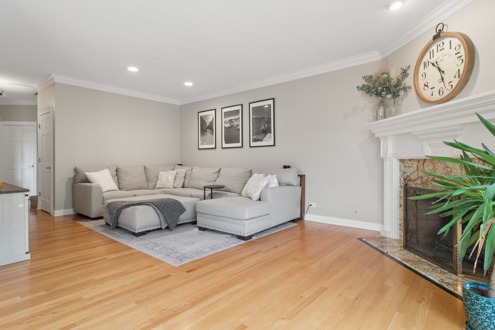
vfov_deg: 67.4
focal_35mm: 18
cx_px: 248
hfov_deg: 90.0
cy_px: 165
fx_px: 247
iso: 200
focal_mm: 12
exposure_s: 1/2.5
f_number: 8
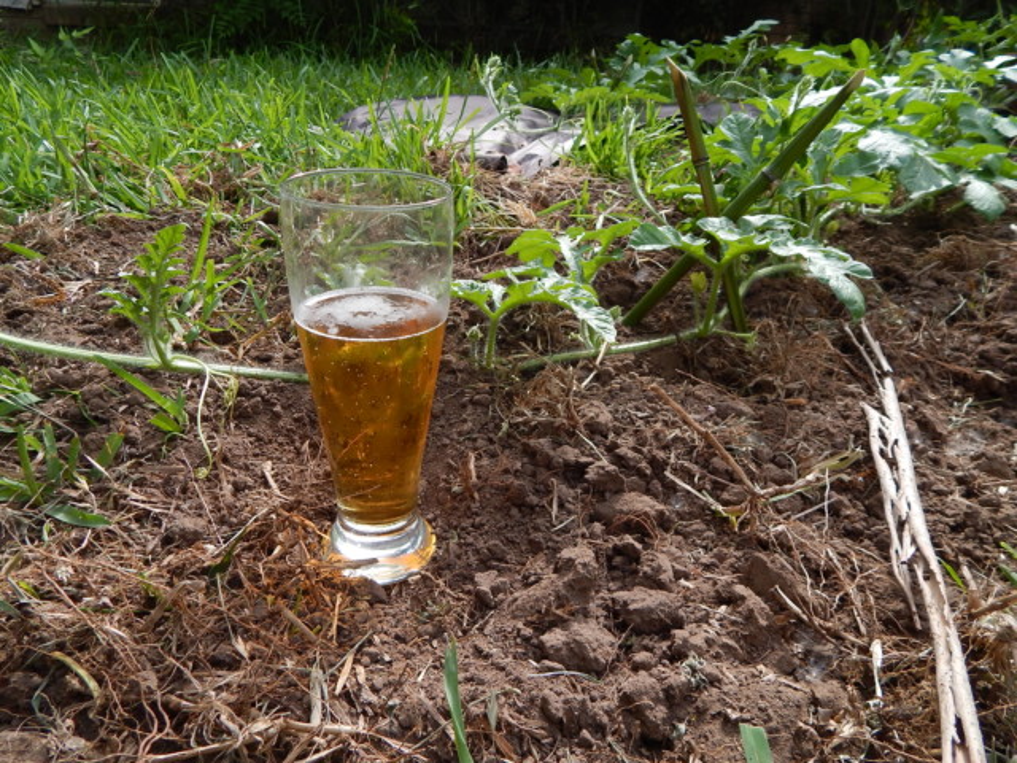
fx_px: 734
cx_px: 508
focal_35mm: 25
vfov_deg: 54.9
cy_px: 382
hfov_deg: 69.4
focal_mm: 4.5
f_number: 3.1
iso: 125
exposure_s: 1/320
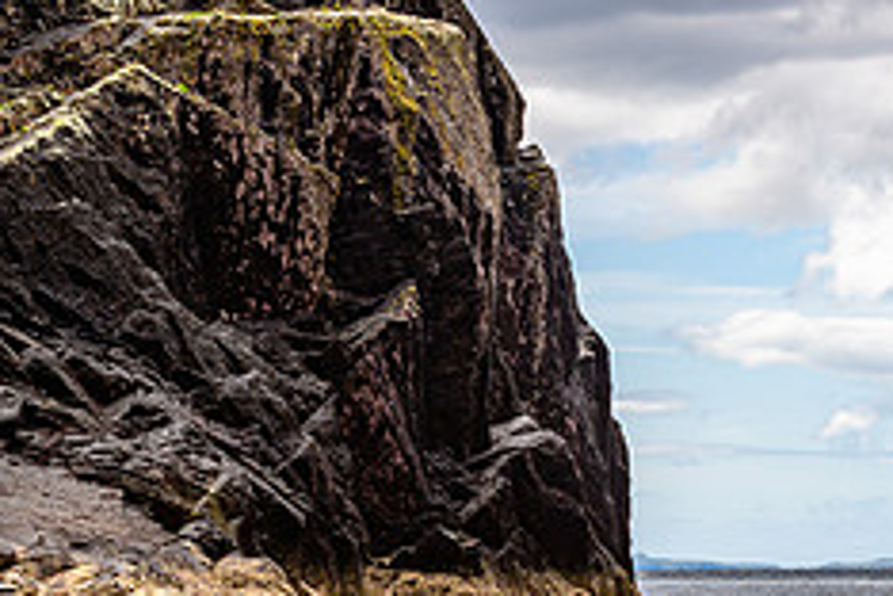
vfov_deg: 7.1
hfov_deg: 10.6
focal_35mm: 193
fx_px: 4787
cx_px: 680
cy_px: 436
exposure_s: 1/320
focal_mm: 70
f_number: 8
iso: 64
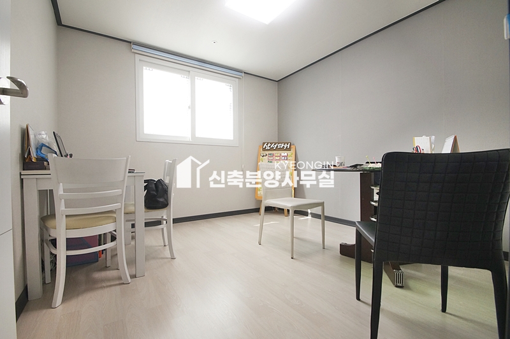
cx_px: 255
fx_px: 212
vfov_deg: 77.2
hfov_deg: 100.4
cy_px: 170
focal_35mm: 15
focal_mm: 10
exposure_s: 1/30
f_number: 9
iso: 800
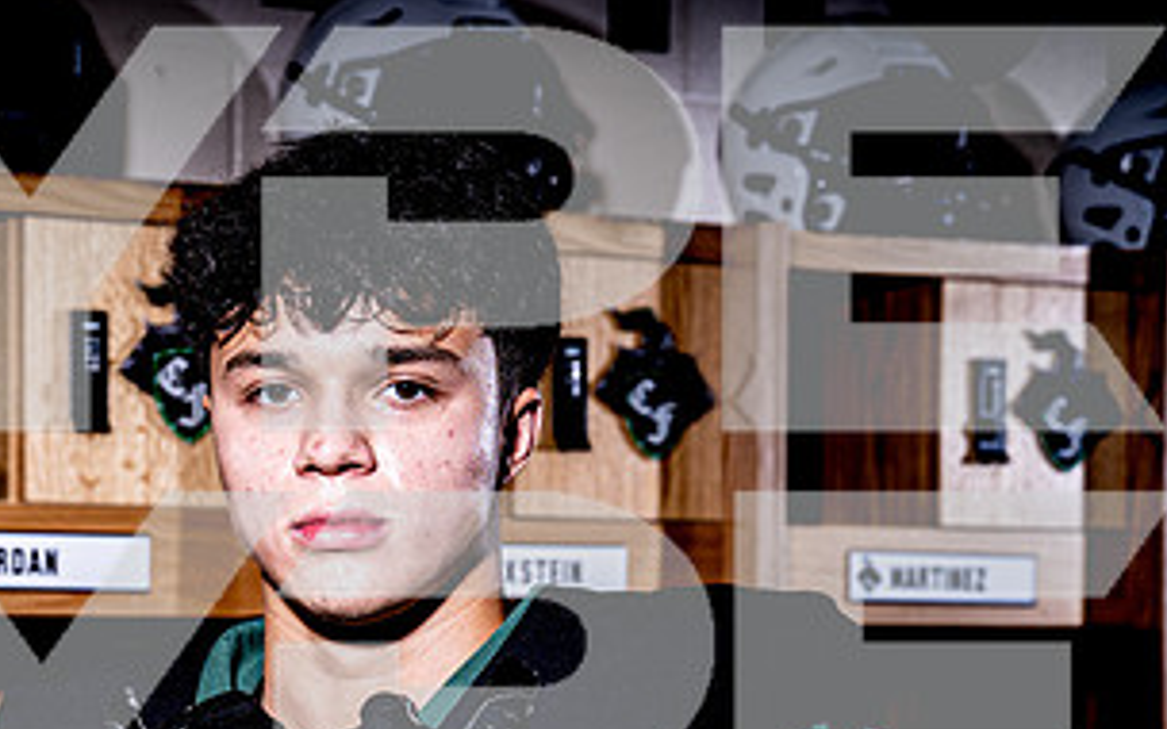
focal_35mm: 132
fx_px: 4198
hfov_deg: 15.7
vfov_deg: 9.9
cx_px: 200
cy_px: 696
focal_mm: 65
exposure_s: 1/250
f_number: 5.6
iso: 100
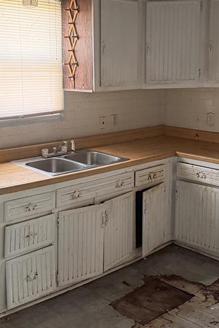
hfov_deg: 28.5
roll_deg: +0.3
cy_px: 121
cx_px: 80
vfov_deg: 41.6
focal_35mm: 47
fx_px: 429
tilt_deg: -6.6
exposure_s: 1/60
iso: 640
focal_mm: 6.76
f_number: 1.78
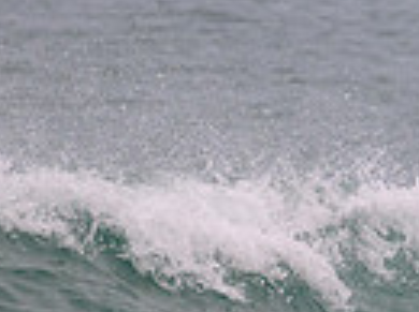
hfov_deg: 0.7
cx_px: 806
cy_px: 352
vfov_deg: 0.5
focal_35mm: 2927
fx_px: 35364
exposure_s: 1/1600
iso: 1600
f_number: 11
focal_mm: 680
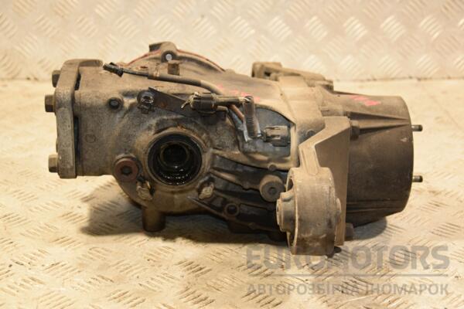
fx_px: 967
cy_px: 154
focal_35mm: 75
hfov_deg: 27.0
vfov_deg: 18.2
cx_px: 232
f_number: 5
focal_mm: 50
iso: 800
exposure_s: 1/100
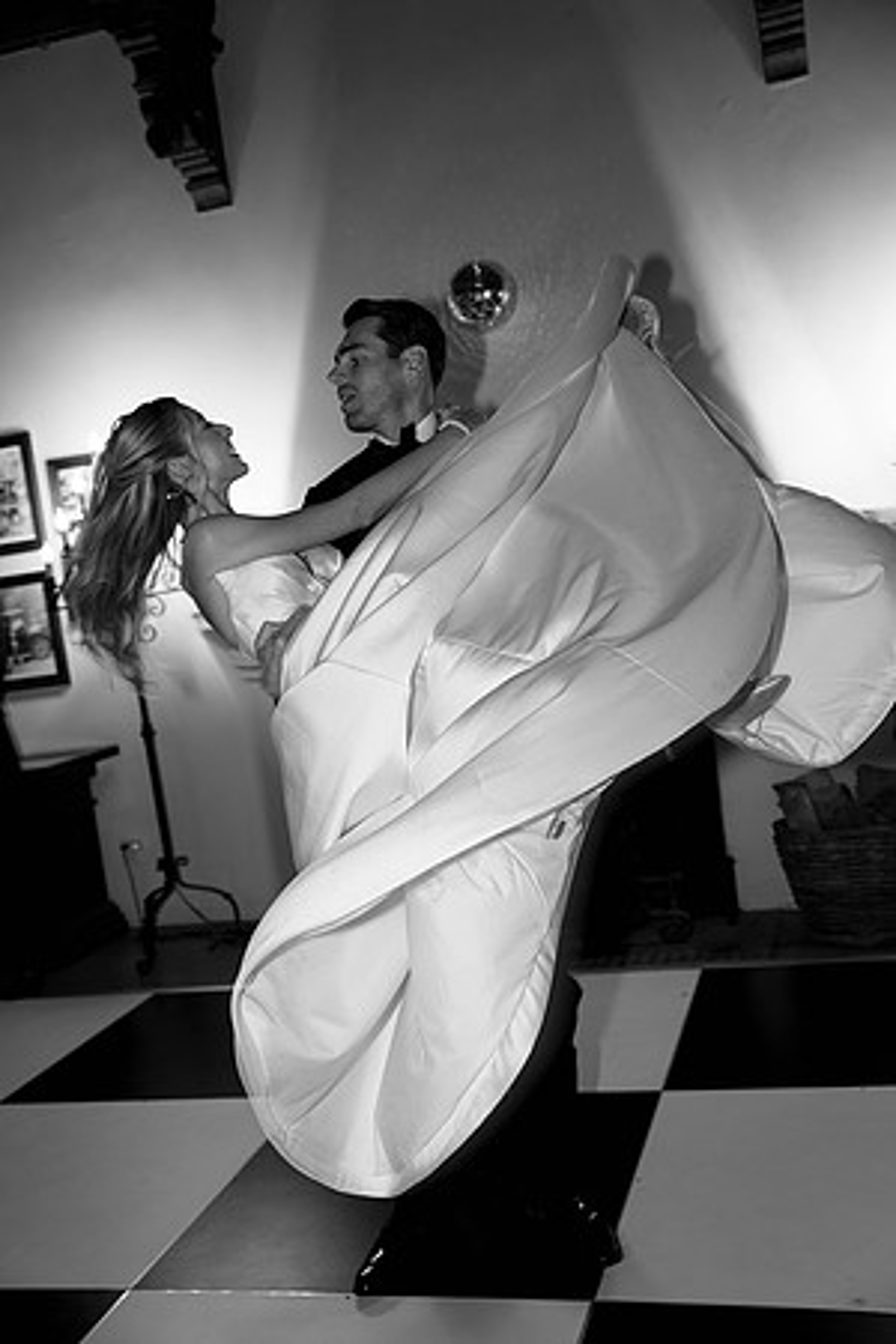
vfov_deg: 51.0
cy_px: 672
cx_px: 448
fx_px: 1407
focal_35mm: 38
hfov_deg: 35.3
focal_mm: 37.7
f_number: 3.2
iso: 250
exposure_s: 1/60
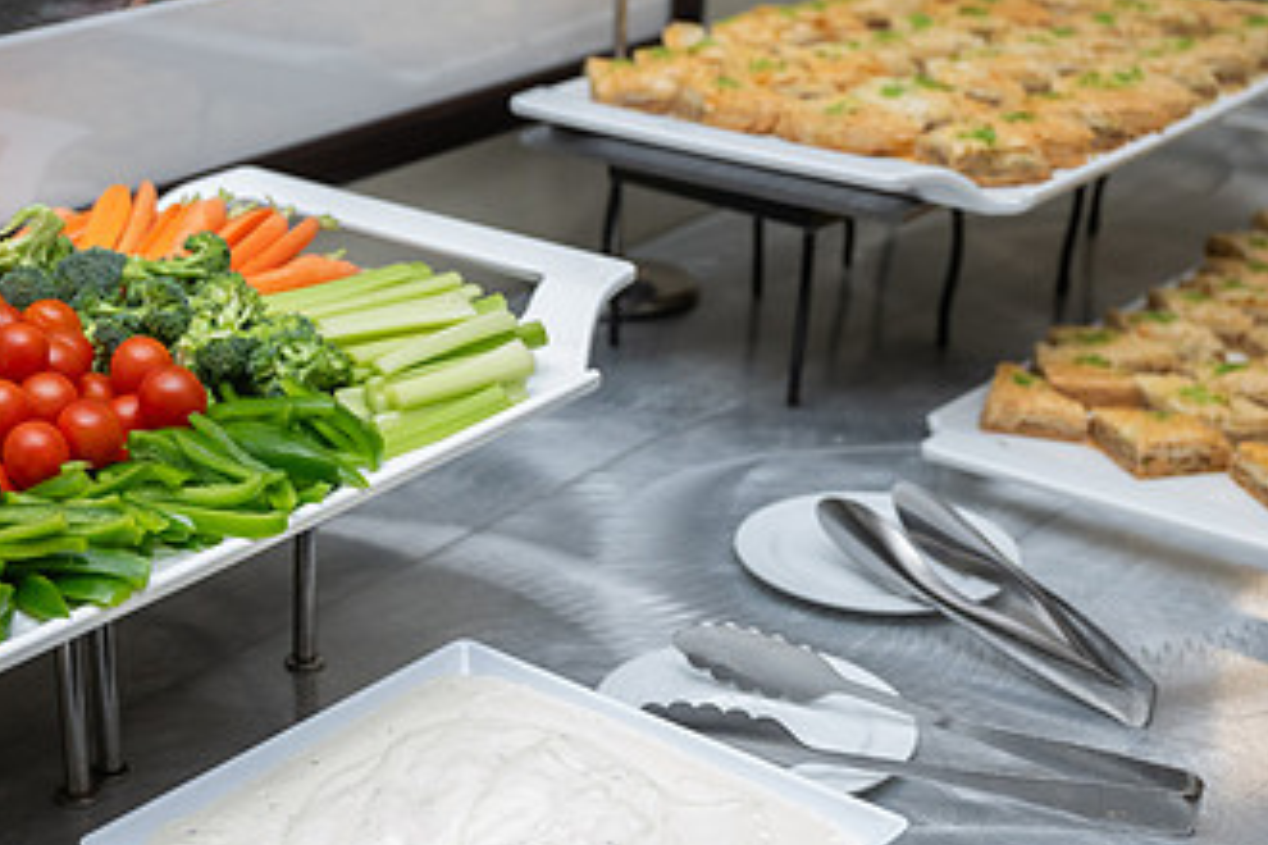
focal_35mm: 65
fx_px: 2289
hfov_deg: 30.5
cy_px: 570
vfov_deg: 20.8
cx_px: 327
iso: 1600
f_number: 3.5
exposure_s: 1/160
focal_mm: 37
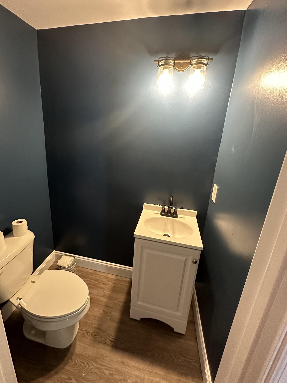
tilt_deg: -15.6
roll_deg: -3.1
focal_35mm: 16
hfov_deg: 77.8
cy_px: 174
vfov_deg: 94.2
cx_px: 125
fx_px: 177
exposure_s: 1/60
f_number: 2.2
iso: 640
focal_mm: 2.22
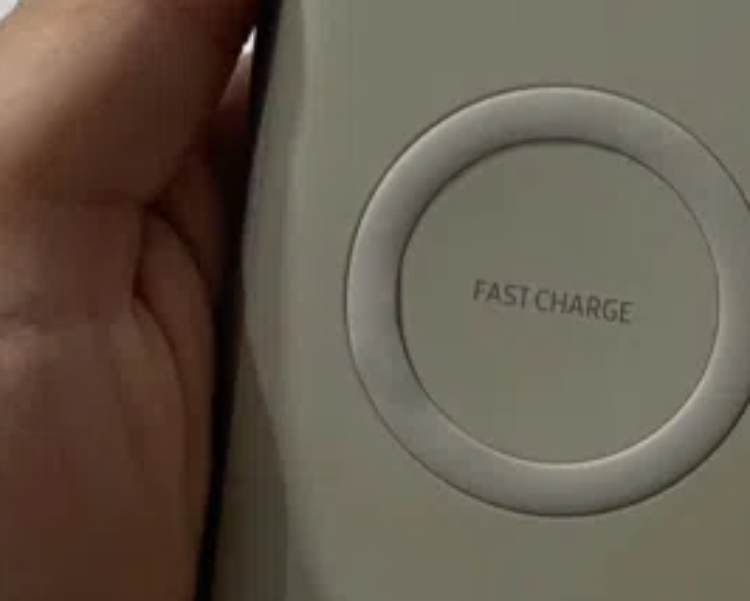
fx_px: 1355
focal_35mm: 61
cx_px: 606
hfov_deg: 30.2
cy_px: 257
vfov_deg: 25.0
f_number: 1.6
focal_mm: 4.2
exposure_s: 1/50
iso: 64
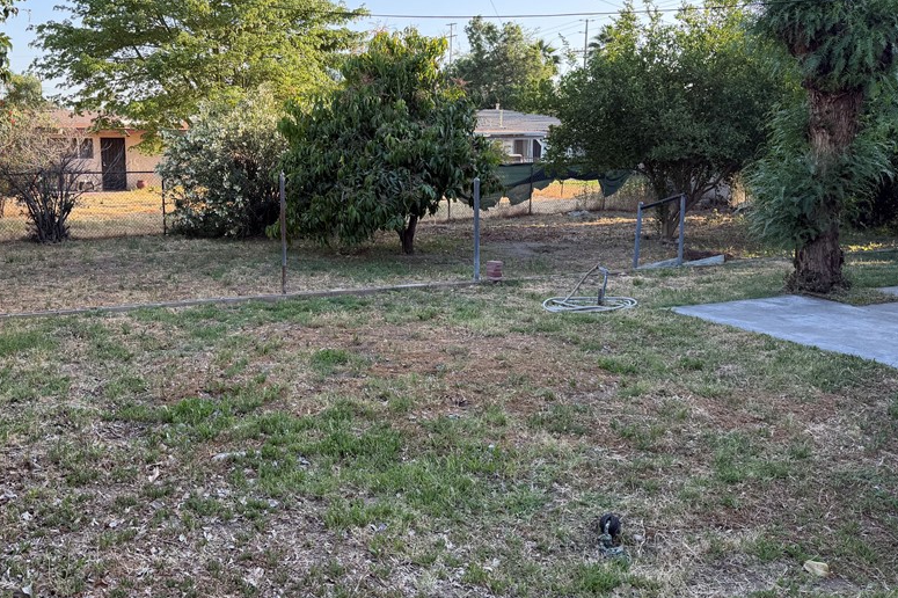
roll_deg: -0.1
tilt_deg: -9.7
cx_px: 338
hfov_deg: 56.6
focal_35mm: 33
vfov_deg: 39.9
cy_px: 276
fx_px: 823
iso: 100
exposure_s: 1/689
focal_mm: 6.76
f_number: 1.78
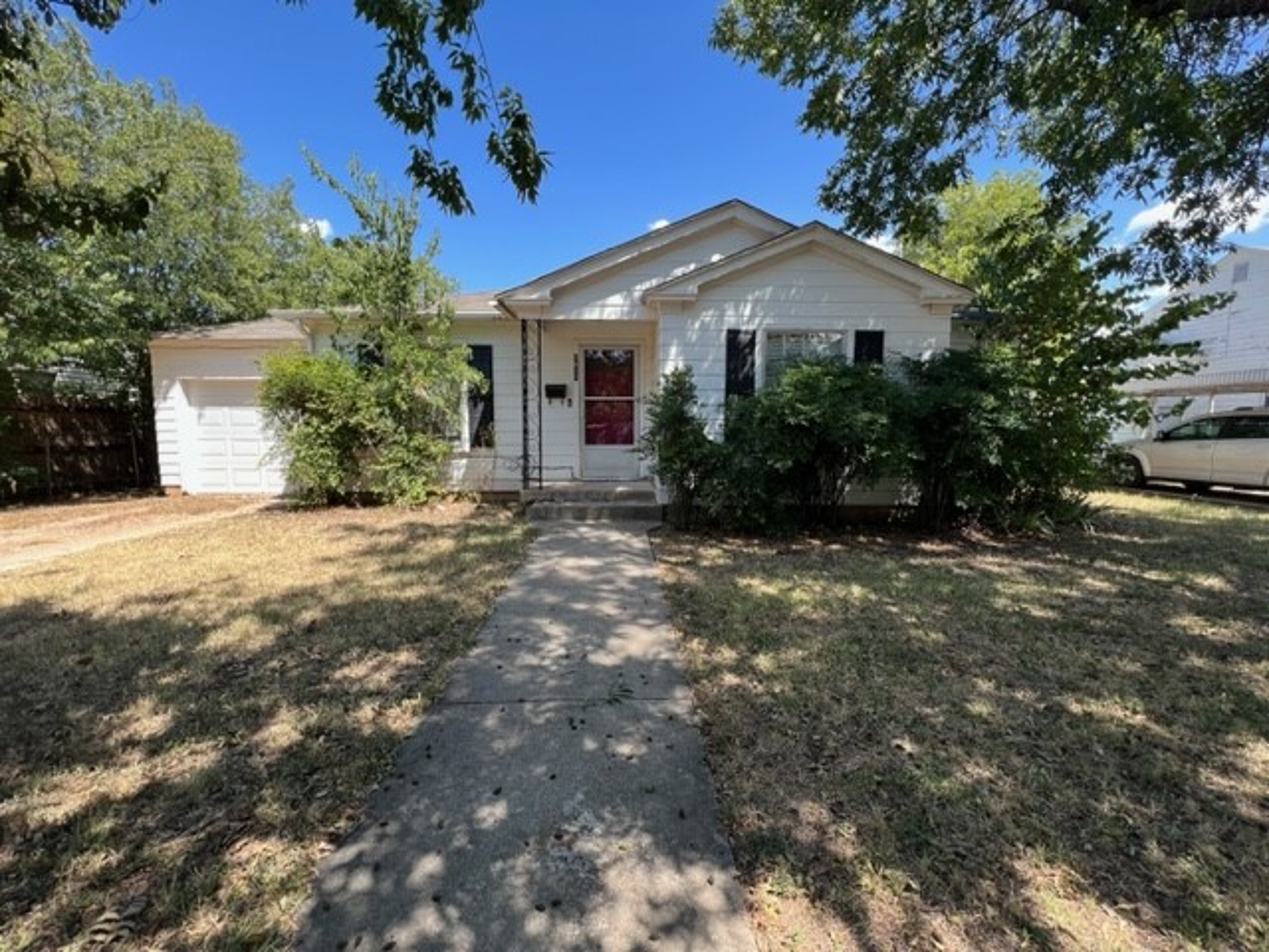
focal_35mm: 13
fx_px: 477
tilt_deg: -5.6
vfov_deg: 89.9
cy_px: 476
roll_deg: -0.6
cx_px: 634
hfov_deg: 106.2
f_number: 1.8
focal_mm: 1.57
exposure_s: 1/288
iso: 32
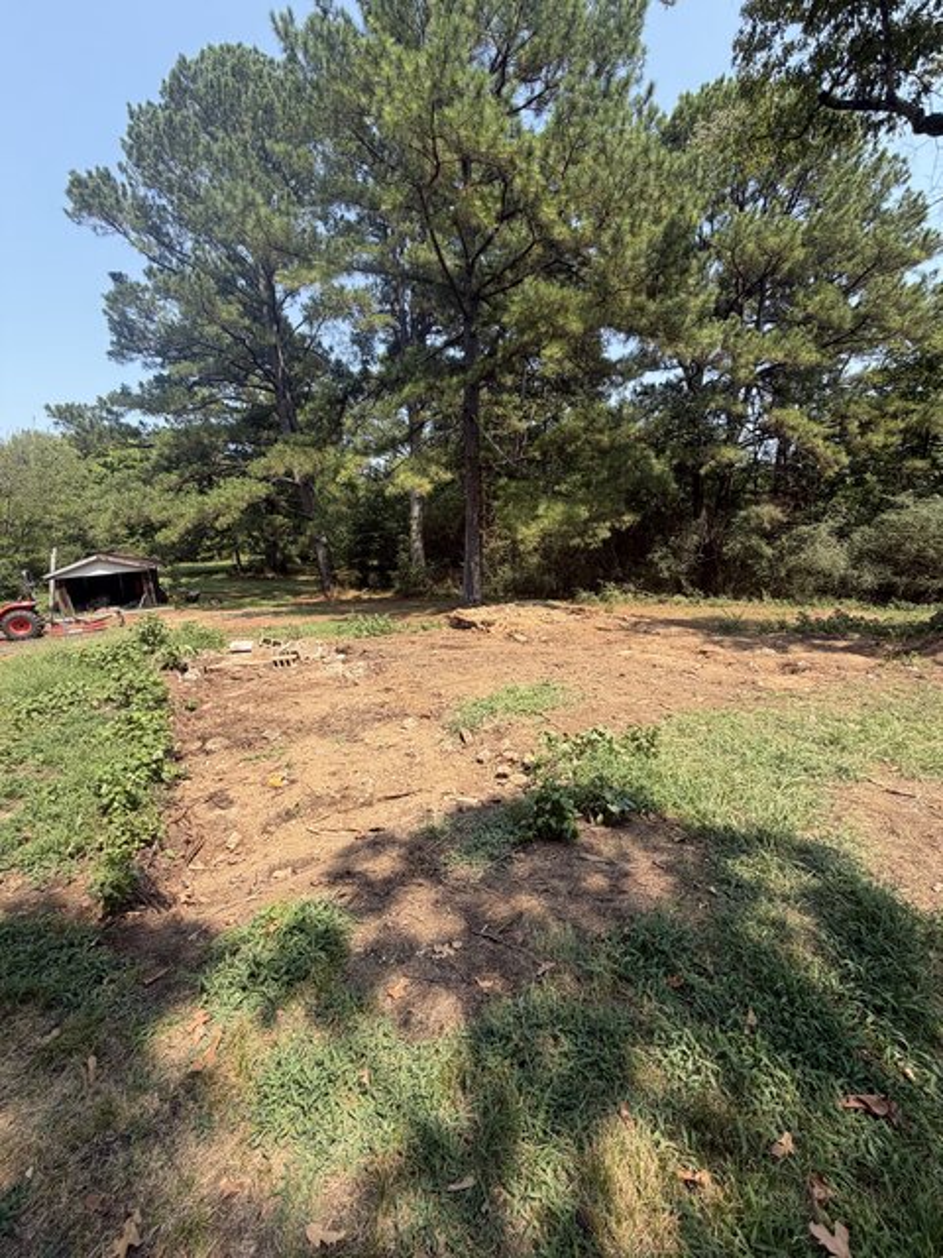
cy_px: 629
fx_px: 509
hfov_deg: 85.7
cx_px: 472
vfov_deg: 102.1
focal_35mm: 14
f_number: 2.2
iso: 40
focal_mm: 2.22
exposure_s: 1/579
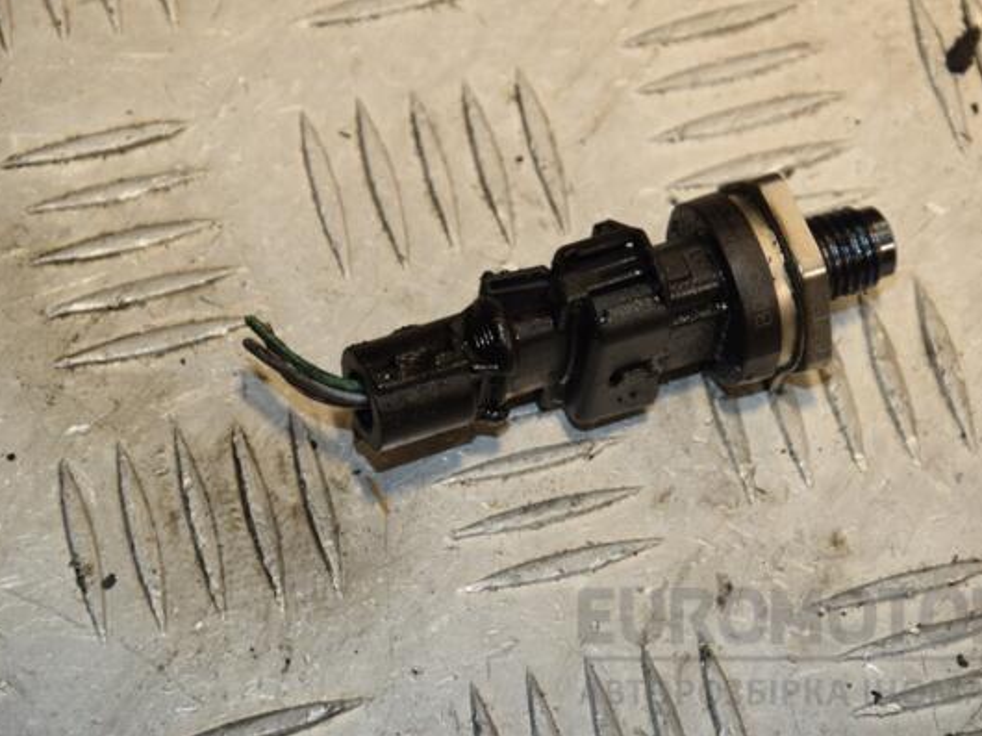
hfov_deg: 11.5
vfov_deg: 8.6
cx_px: 543
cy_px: 369
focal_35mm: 172
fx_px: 4864
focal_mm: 105
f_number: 8
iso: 800
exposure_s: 1/200
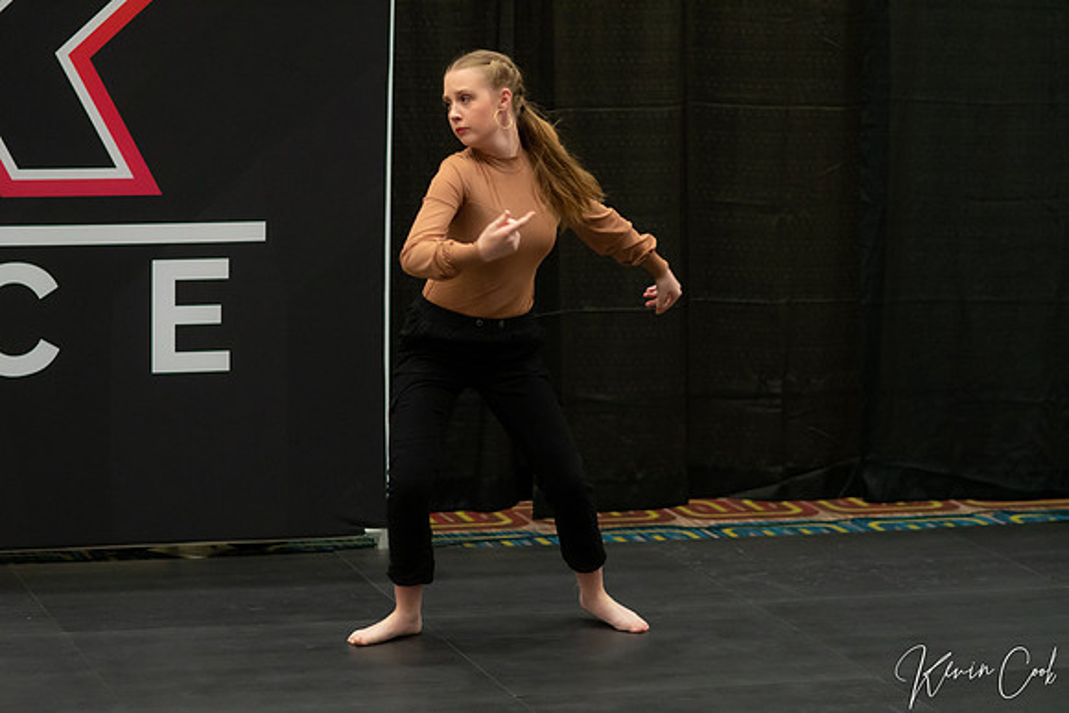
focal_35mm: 127
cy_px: 356
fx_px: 3772
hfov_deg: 16.1
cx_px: 534
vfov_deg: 10.8
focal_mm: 85
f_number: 2
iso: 1600
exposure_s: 1/640
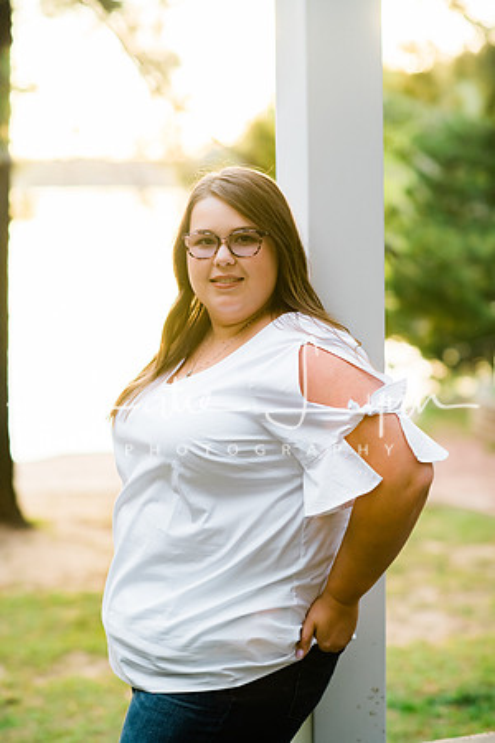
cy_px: 372
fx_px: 1753
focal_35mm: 85
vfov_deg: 23.9
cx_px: 248
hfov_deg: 16.1
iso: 800
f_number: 2.8
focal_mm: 85
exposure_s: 1/320
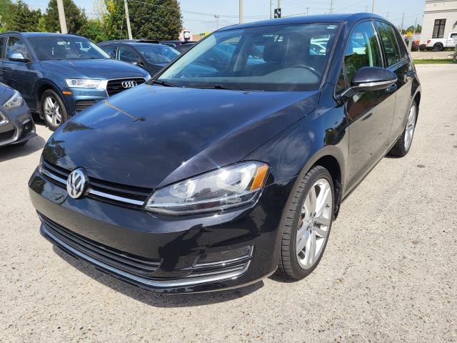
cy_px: 172
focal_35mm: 26
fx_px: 343
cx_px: 228
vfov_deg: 53.1
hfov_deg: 67.3
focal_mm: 5.4
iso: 40
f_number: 1.8
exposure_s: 1/1859
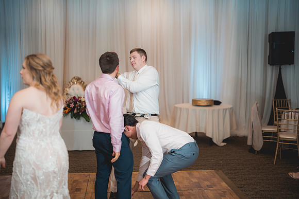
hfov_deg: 39.6
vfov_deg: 27.0
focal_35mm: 50
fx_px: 415
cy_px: 100
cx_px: 150
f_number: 1.2
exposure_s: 1/250
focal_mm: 50
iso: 80
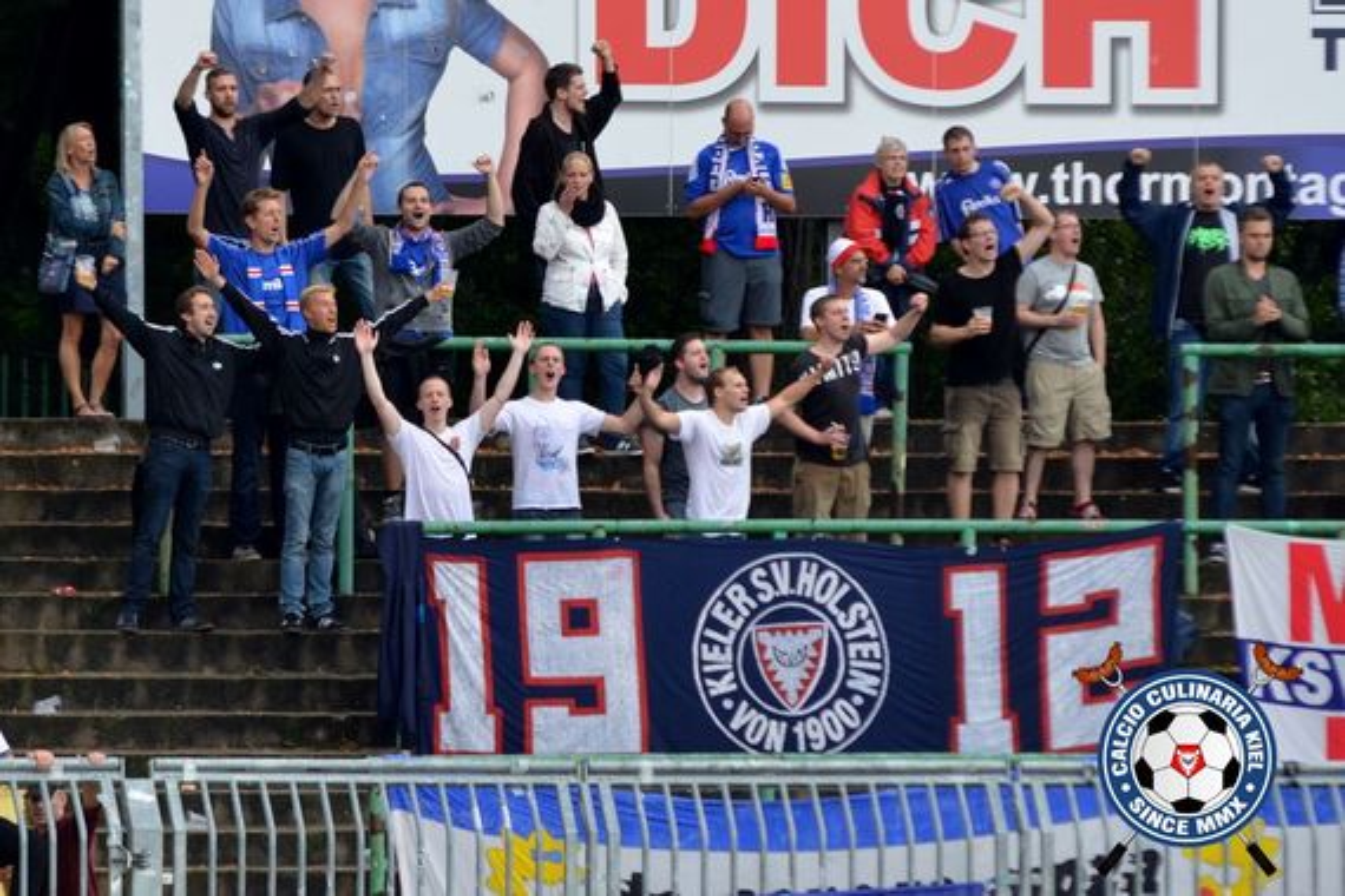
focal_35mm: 300
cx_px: 672
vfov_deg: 4.6
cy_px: 448
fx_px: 11207
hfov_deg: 6.9
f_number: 4
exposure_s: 1/1000
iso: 400
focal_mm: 200
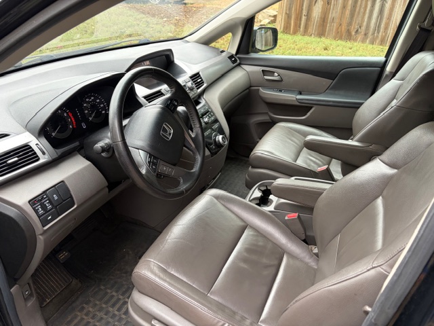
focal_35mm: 26
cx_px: 217
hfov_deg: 67.3
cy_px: 163
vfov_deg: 53.1
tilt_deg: -28.1
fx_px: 326
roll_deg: -2.7
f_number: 1.6
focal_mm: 5.96
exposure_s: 1/61
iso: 125
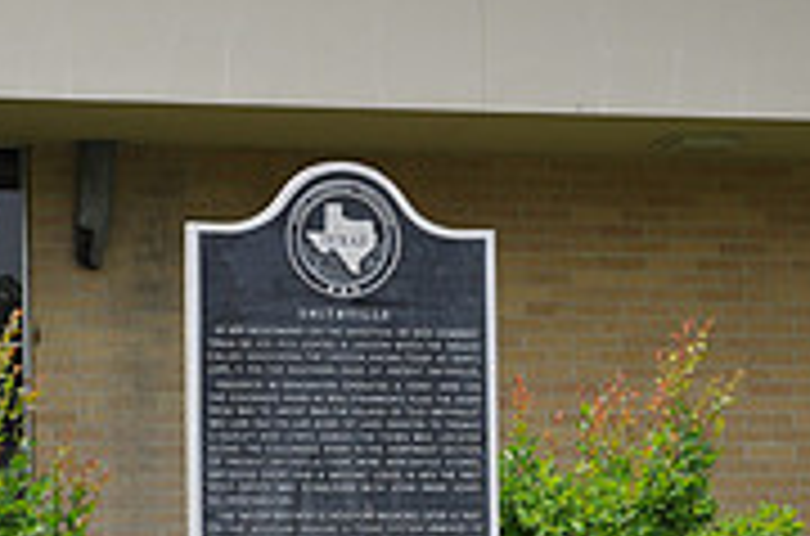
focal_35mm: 145
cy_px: 484
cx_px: 369
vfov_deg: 9.4
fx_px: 3254
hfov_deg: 14.2
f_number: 6.3
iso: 200
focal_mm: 30
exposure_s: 1/160
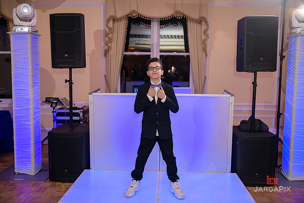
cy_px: 102
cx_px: 152
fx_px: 296
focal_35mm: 35
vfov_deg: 37.9
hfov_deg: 54.4
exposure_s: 1/125
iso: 500
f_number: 3.2
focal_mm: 35
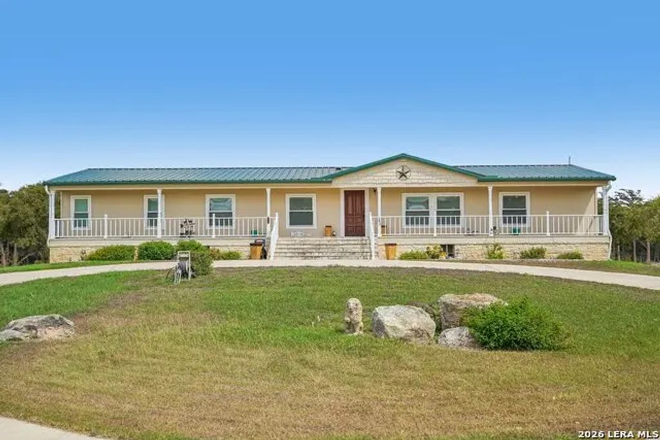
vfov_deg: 37.9
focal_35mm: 35
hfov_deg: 54.4
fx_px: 642
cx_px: 330
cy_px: 220
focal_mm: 35
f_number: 8
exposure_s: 1/320
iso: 100
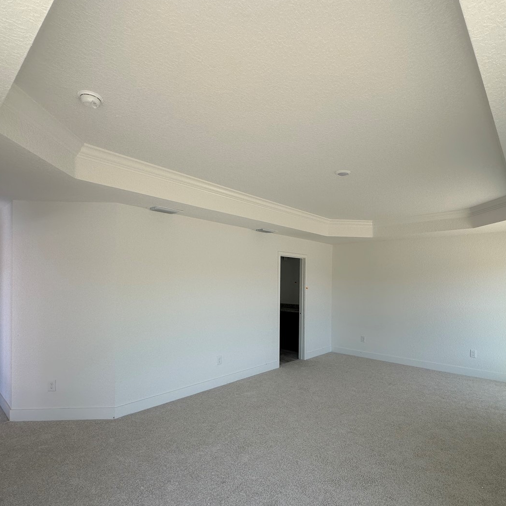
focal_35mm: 19
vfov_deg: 77.3
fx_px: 314
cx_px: 278
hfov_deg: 77.5
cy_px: 286
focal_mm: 2.22
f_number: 2.2
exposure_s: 1/233
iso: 40
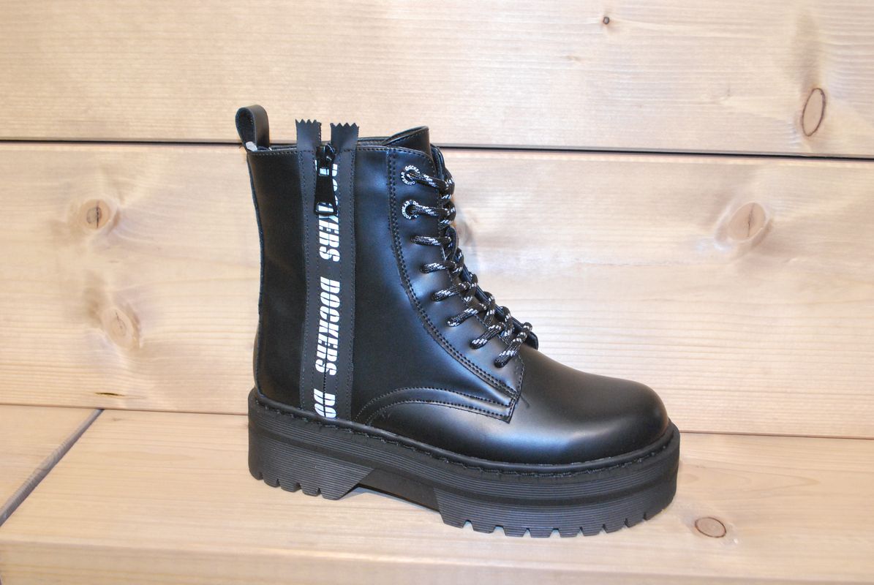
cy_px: 292
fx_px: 948
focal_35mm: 39
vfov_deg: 34.3
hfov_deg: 49.5
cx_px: 437
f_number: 5.6
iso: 1600
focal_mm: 26
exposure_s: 1/125
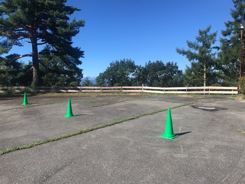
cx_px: 122
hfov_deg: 63.4
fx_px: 198
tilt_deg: -3.2
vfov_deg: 49.7
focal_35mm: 28
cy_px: 92
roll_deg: -1.5
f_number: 1.8
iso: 20
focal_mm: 3.99
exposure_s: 1/2037
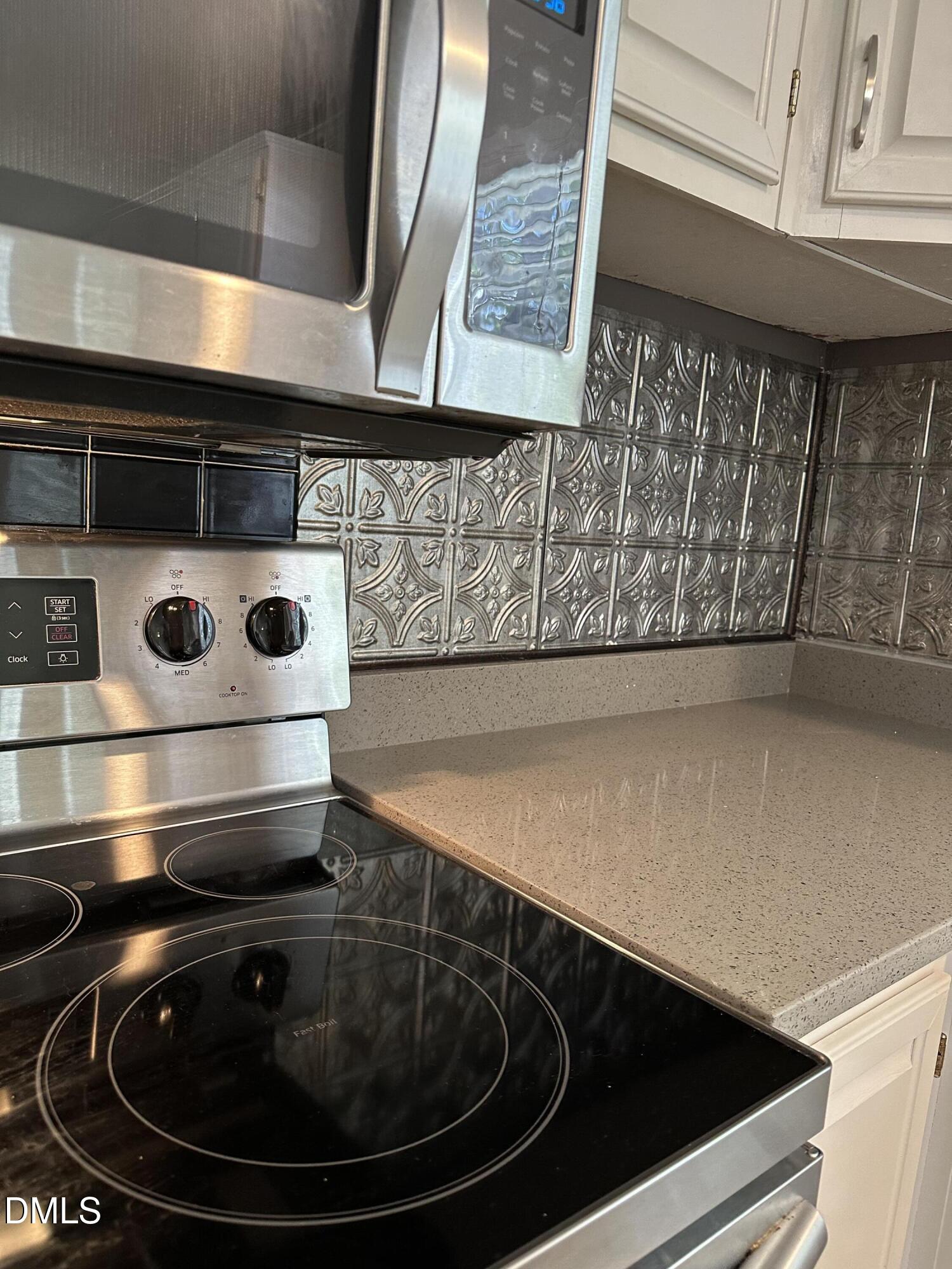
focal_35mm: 24
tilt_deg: -7.8
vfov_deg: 71.6
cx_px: 476
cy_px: 634
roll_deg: -4.4
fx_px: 880
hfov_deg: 56.8
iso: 320
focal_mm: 6.86
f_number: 1.78
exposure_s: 1/60
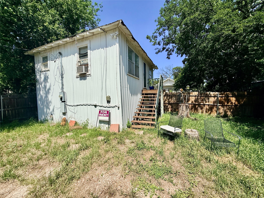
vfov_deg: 85.7
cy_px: 99
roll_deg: +0.7
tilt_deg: -1.9
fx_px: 107
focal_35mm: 14
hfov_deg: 102.1
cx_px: 132
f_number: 2.2
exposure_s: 1/4762
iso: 50
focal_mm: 2.22
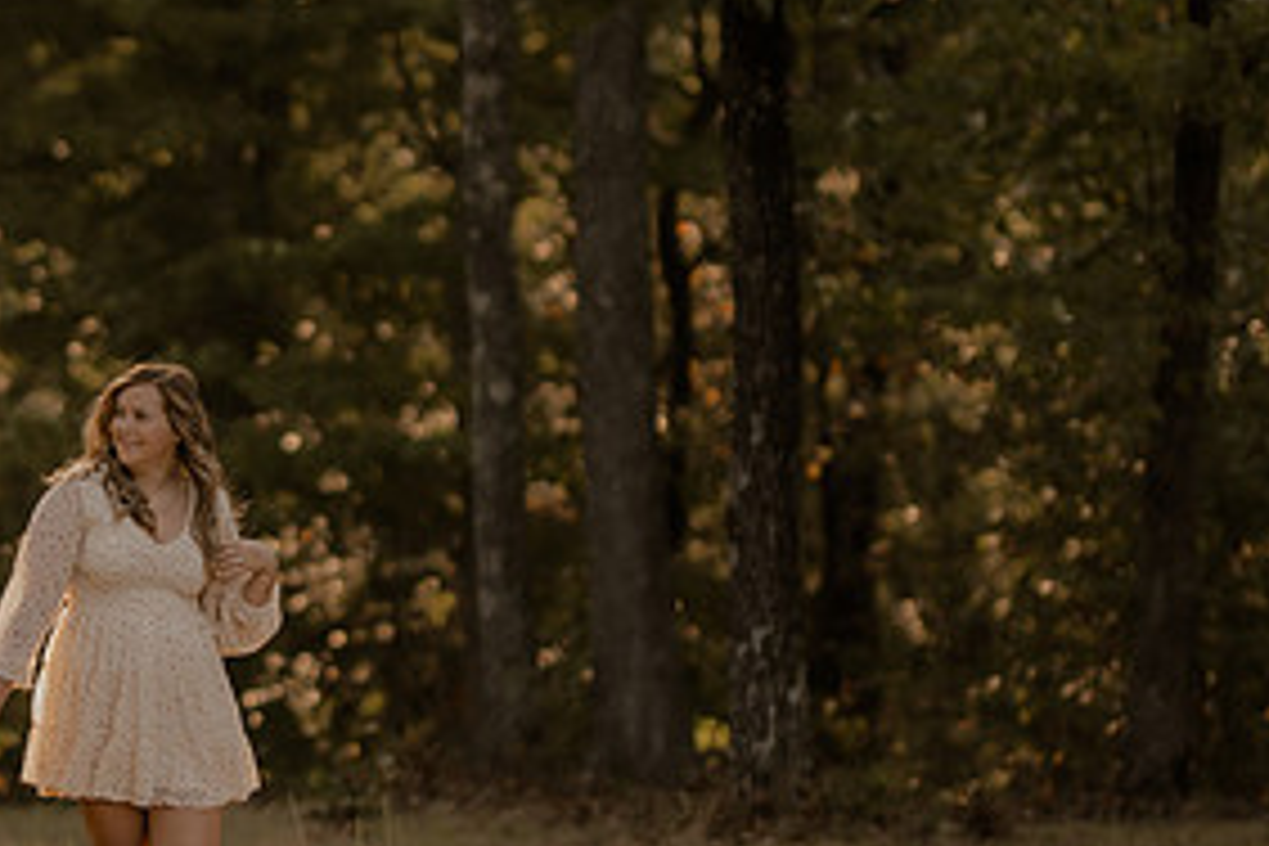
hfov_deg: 9.9
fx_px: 7261
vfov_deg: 6.7
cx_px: 140
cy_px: 524
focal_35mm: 206
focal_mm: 85
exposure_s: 1/640
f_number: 1.4
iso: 200
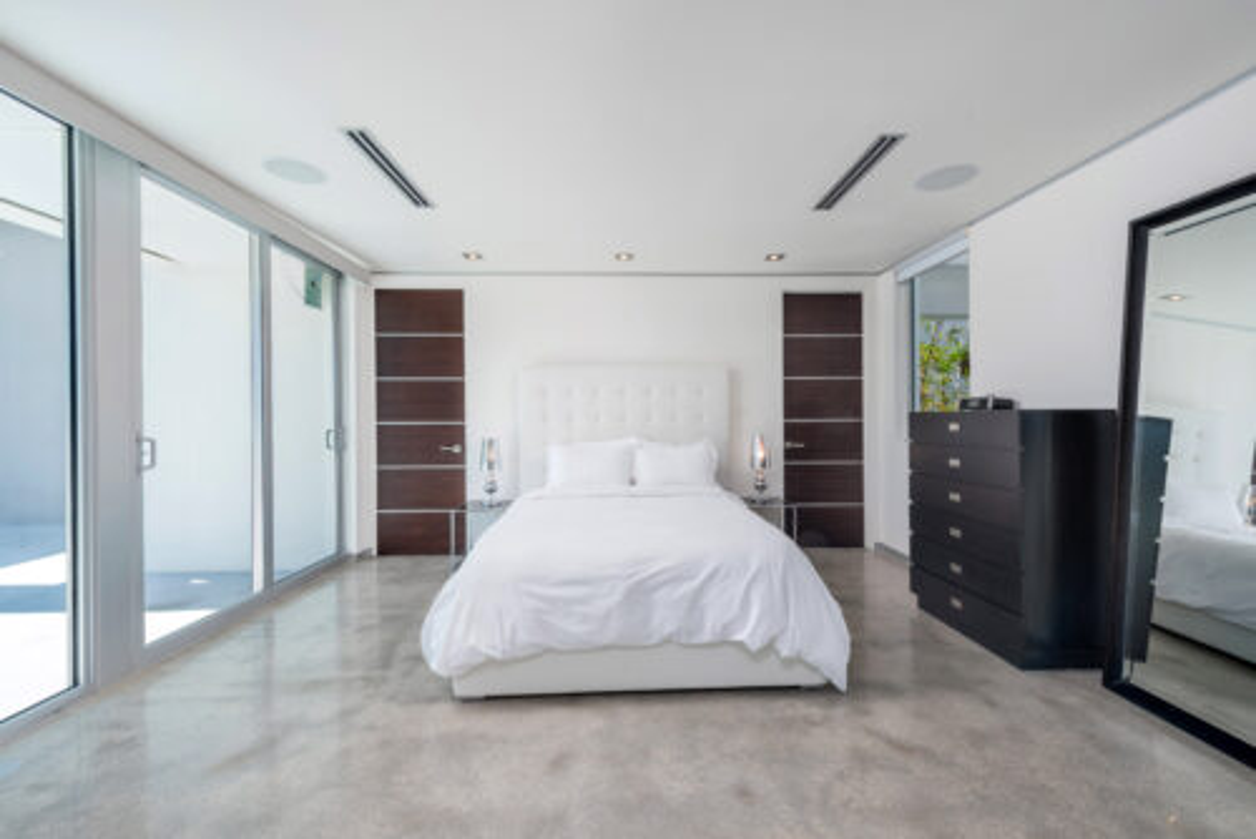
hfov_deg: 104.2
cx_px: 628
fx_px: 489
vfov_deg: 81.3
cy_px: 420
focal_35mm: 14
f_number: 8
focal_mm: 14
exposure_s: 1/125
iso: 250
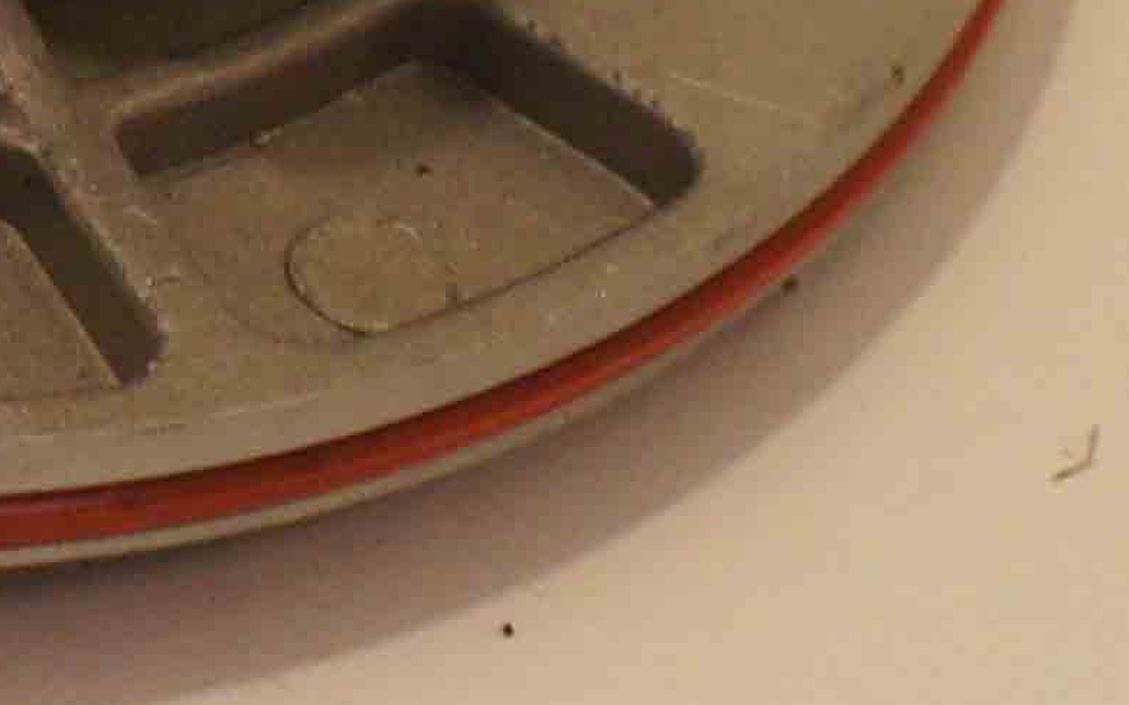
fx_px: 13782
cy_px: -557
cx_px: -2058
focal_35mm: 448
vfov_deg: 2.9
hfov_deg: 4.5
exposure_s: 1/40
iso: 1600
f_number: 5.6
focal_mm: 50
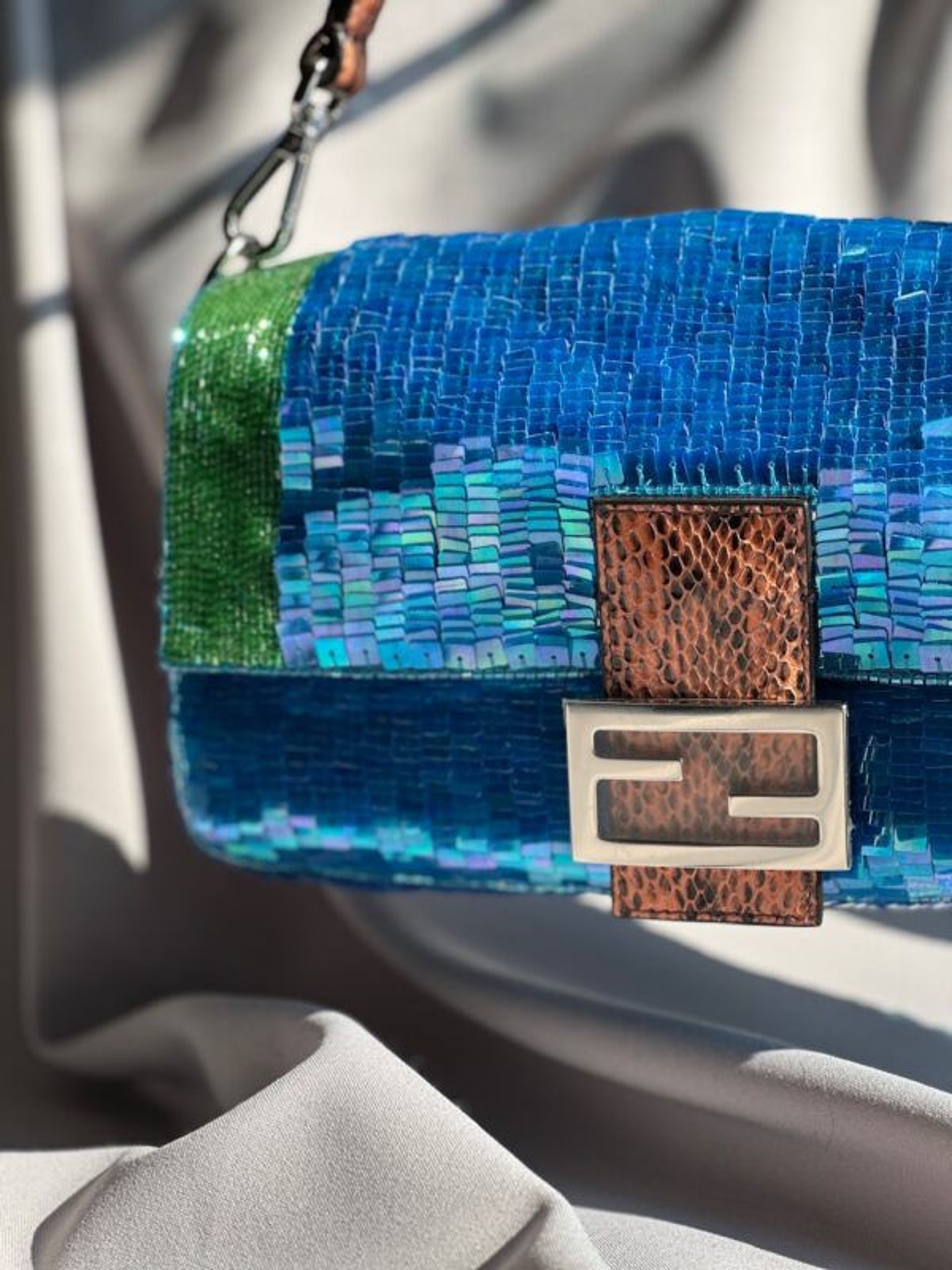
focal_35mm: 77
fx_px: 2824
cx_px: 476
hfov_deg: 19.1
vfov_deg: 25.3
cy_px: 635
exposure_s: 1/193
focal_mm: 9
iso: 25
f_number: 2.8
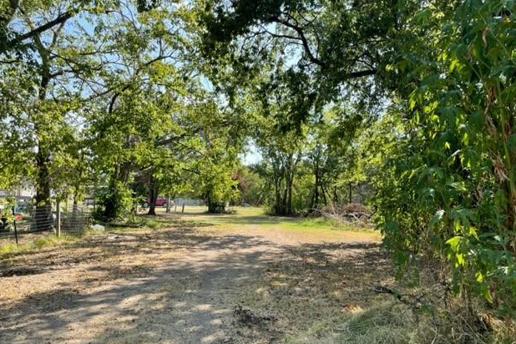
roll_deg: -1.0
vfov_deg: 46.4
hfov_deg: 65.5
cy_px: 169
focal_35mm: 28
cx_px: 258
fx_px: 401
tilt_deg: +5.1
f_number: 1.6
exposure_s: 1/842
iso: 32
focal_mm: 4.2
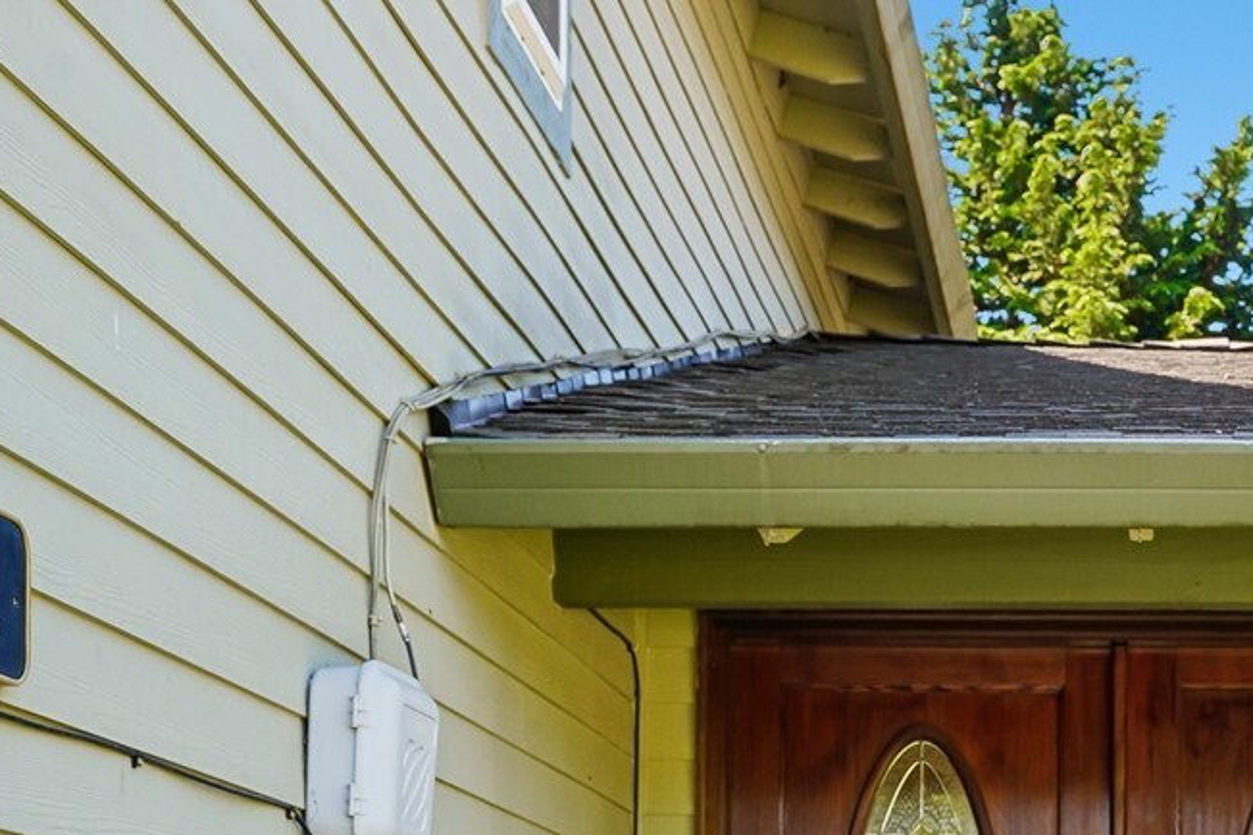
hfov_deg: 26.8
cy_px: 1057
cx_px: 1119
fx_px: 2541
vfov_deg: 17.6
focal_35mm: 73
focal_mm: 28
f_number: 8
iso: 640
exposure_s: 1/125
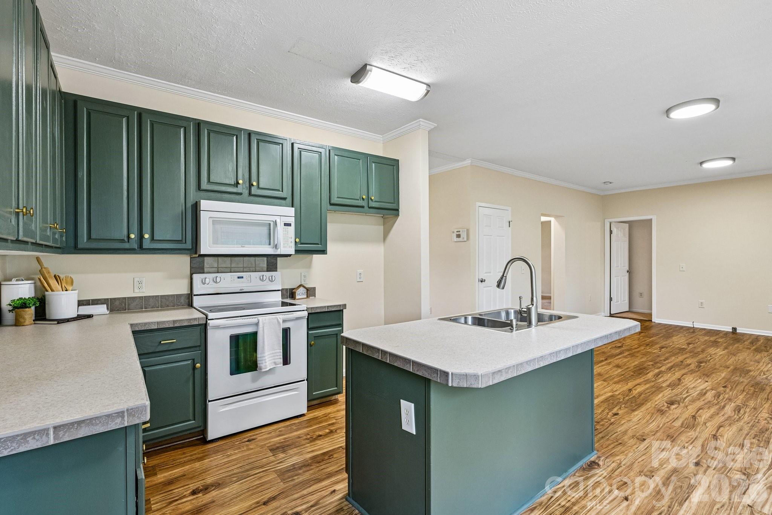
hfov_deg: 93.3
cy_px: 258
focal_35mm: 17
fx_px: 364
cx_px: 386
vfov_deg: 70.4
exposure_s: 1/10
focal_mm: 17
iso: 400
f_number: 8
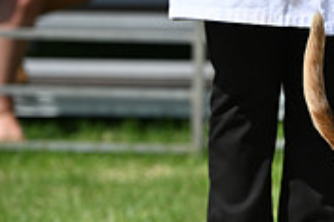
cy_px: 217
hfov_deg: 5.0
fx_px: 3819
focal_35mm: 412
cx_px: 539
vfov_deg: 3.3
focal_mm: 125
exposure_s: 1/1250
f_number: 4.5
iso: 140
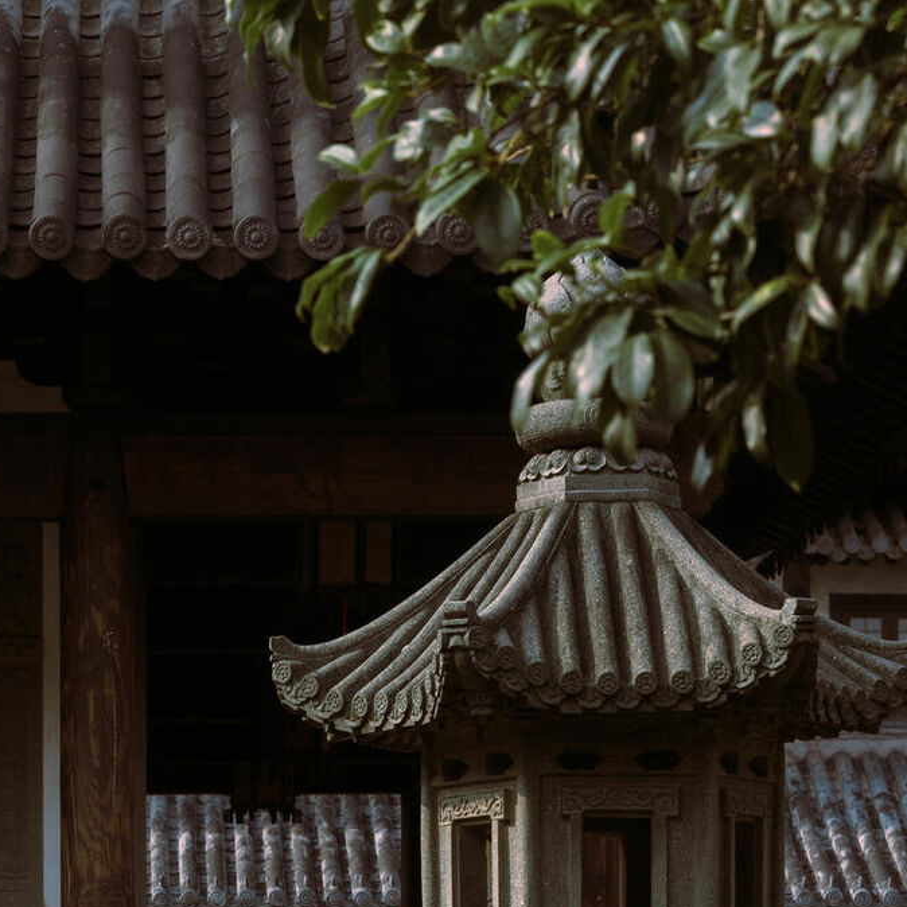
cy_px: 898
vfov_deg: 11.2
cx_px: 214
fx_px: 4595
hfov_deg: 11.2
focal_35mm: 155
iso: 500
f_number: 11
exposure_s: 1/500
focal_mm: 78
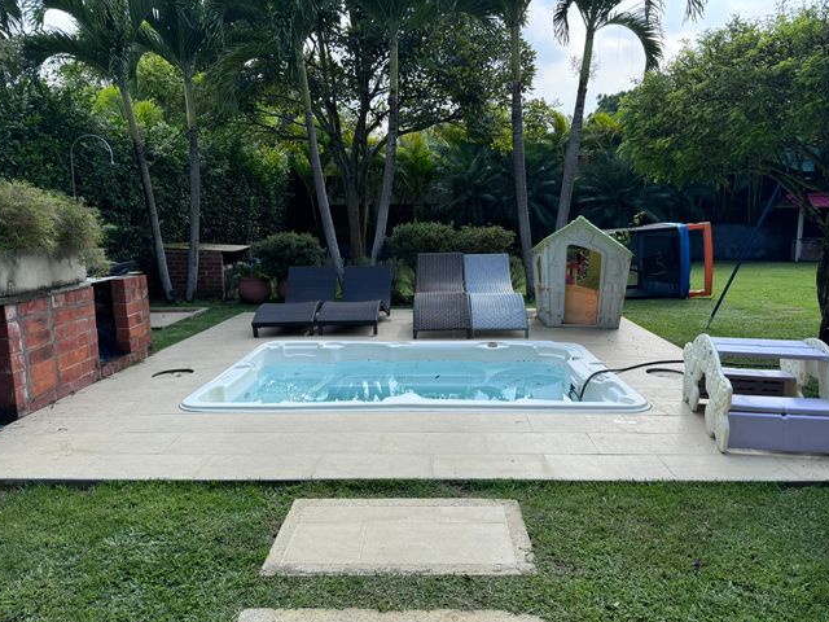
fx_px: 599
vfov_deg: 54.9
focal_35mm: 25
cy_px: 312
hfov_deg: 69.4
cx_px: 416
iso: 80
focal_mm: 6.76
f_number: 1.78
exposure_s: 1/1818
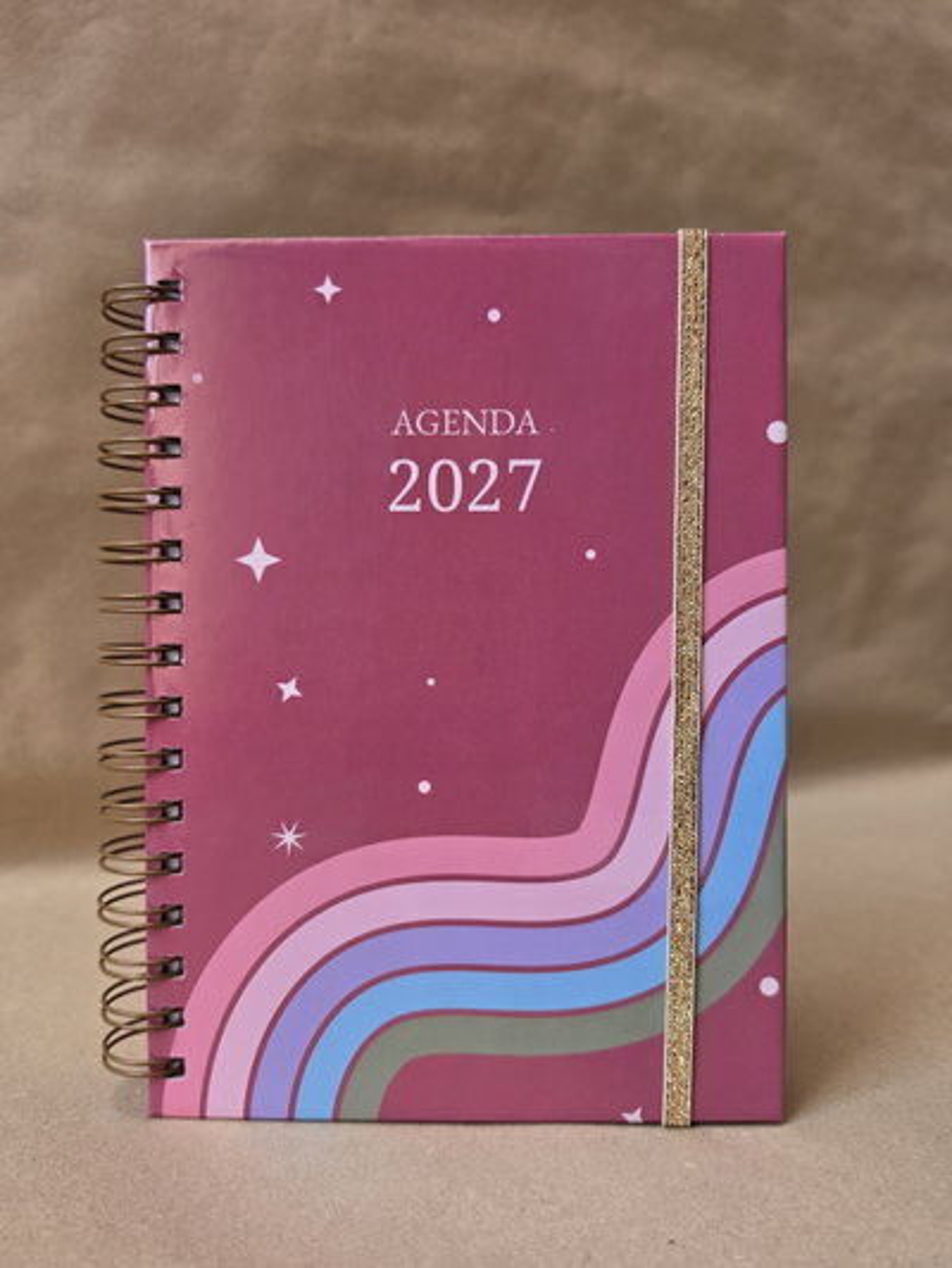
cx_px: 476
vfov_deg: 73.9
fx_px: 843
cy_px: 634
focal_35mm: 23
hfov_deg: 58.9
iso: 32
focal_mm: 6.5
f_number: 1.4
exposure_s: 1/370
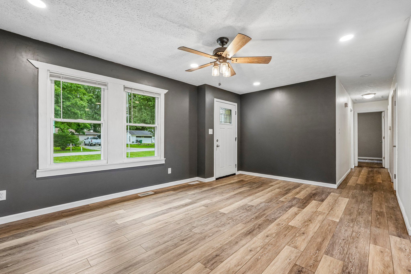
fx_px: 183
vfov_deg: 73.7
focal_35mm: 16
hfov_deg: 96.7
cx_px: 206
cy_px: 137
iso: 1250
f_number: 8
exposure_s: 1/30
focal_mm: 16
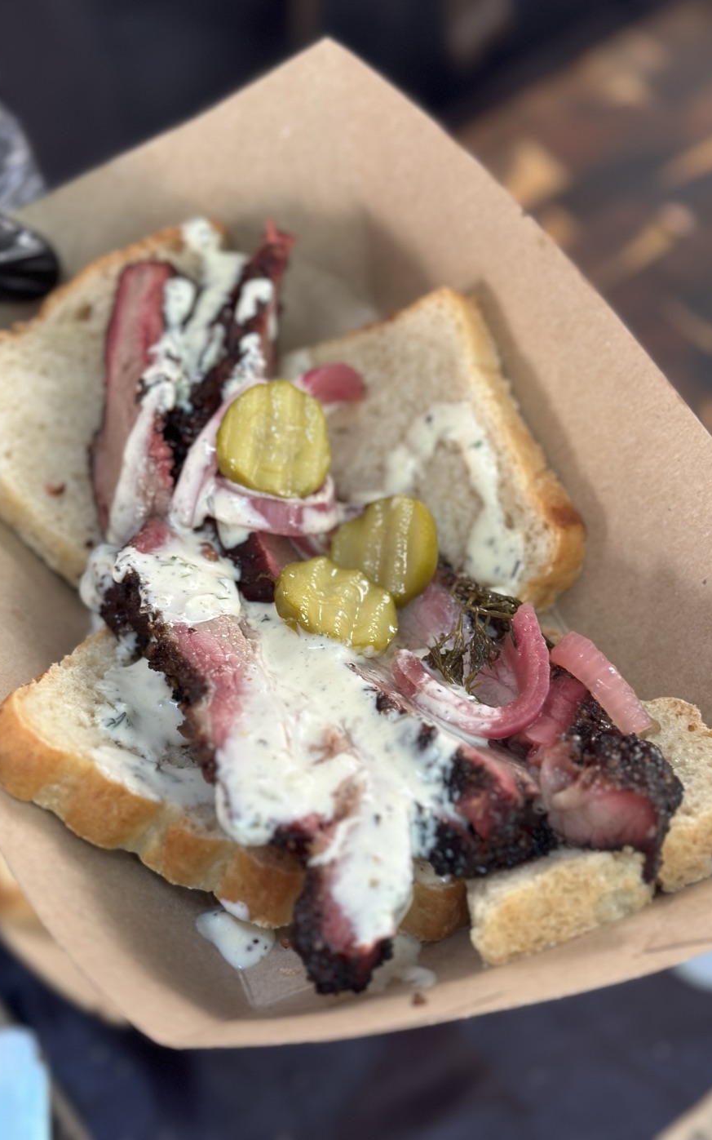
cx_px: 352
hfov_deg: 25.3
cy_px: 570
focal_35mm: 51
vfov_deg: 39.6
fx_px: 1584
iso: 125
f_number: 1.78
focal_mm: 6.86
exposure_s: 1/93
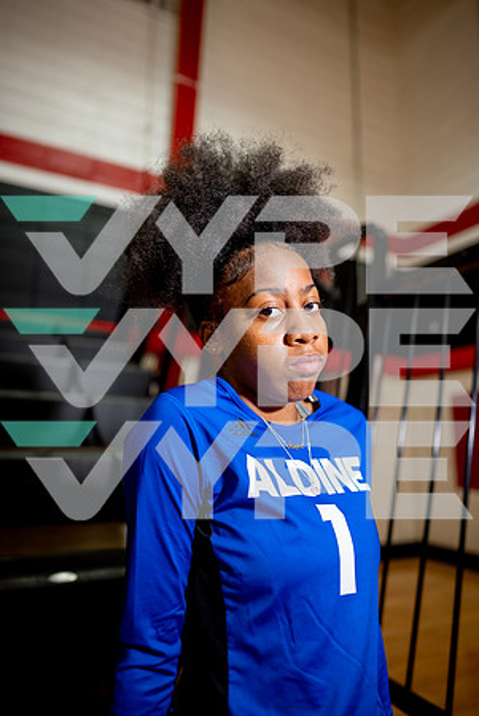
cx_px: 240
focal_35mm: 24
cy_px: 358
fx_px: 478
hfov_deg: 53.2
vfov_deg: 73.7
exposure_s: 1/320
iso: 200
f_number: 1.4
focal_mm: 24
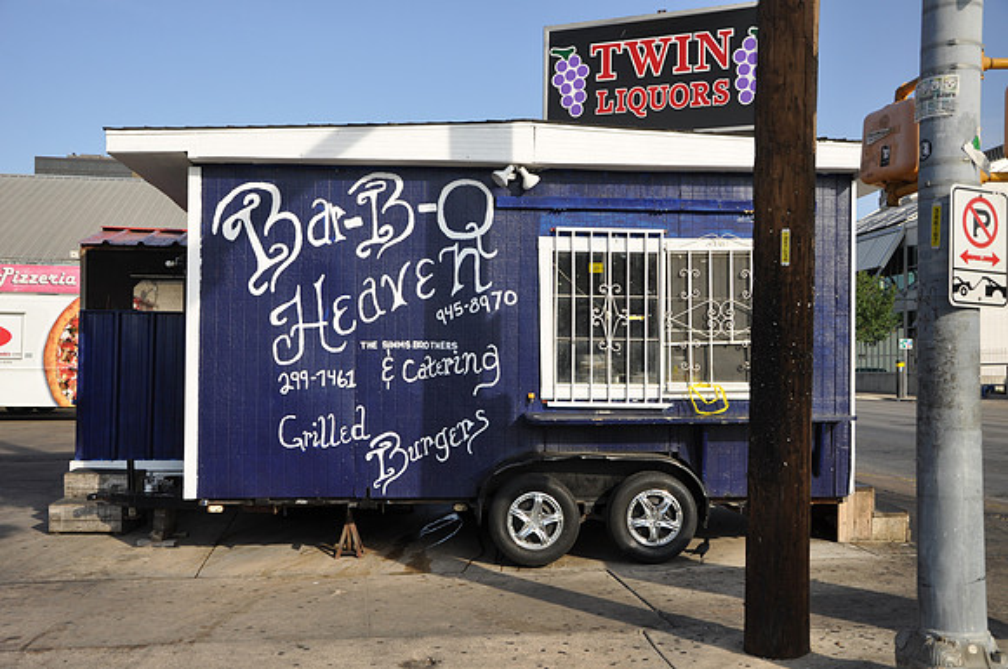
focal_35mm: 39
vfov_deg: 34.1
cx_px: 504
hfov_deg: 49.6
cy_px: 334
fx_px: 1090
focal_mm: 26
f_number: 6.3
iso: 200
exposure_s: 1/160
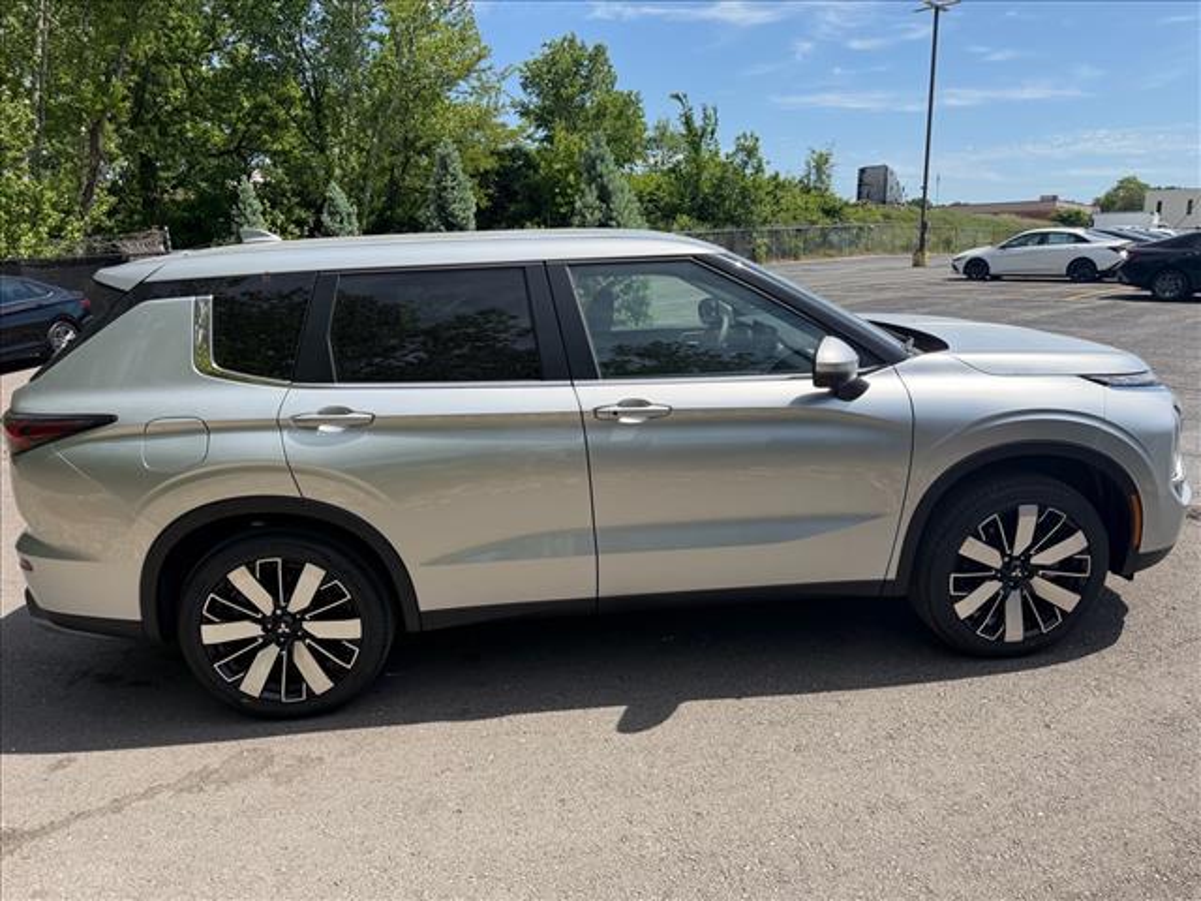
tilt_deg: -12.3
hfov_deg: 71.6
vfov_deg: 56.8
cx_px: 600
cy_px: 450
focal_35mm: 24
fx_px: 833
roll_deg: +0.9
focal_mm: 6.76
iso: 100
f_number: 1.78
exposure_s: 1/4975
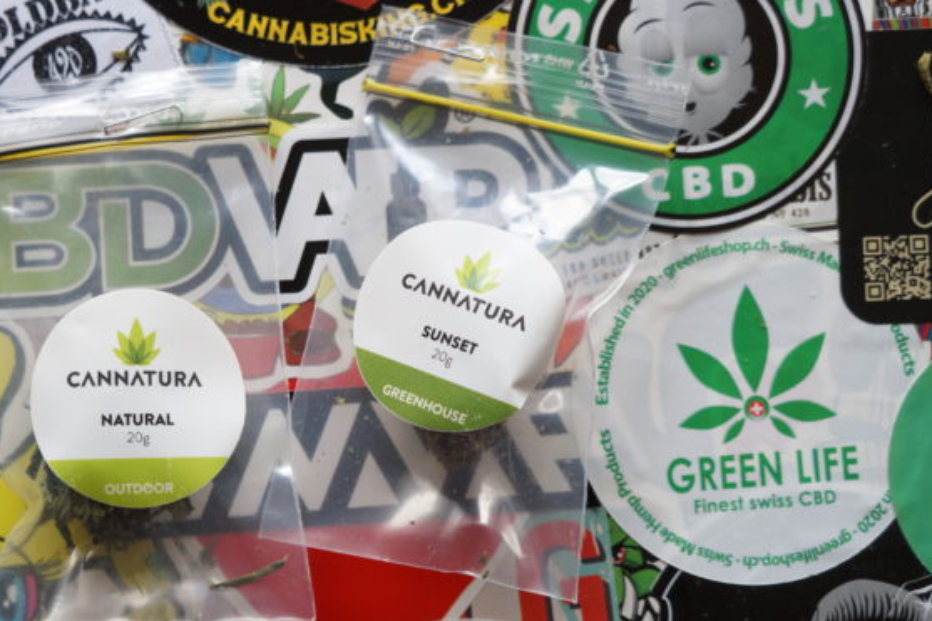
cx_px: 293
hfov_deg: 37.9
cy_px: 354
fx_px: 1338
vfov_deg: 26.1
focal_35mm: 52
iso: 400
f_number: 5
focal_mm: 25
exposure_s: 1/125
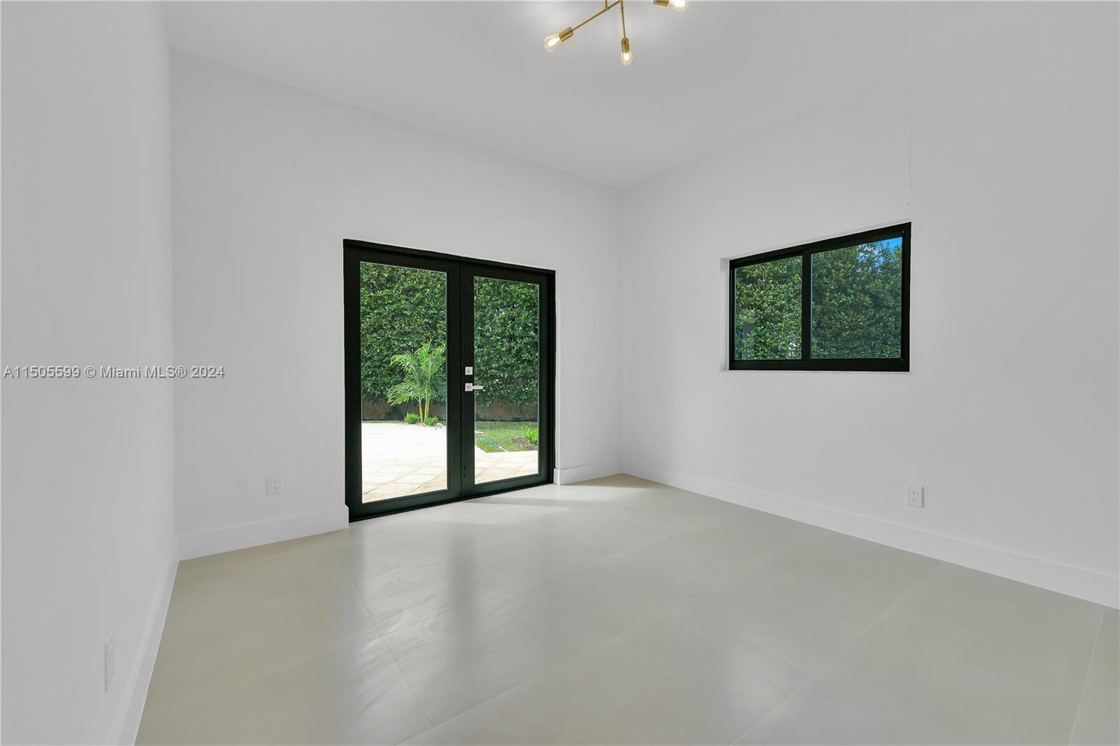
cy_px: 373
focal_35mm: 14
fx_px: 435
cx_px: 560
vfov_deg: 81.2
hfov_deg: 104.3
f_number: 8
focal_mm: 14
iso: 400
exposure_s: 1/50
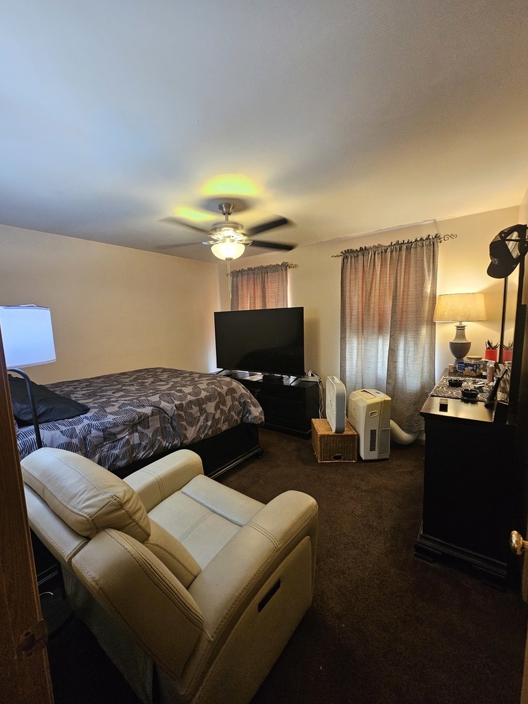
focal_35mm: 13
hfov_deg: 89.9
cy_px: 352
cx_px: 264
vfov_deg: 106.2
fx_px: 264
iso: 320
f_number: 2.2
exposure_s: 1/60
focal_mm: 2.2
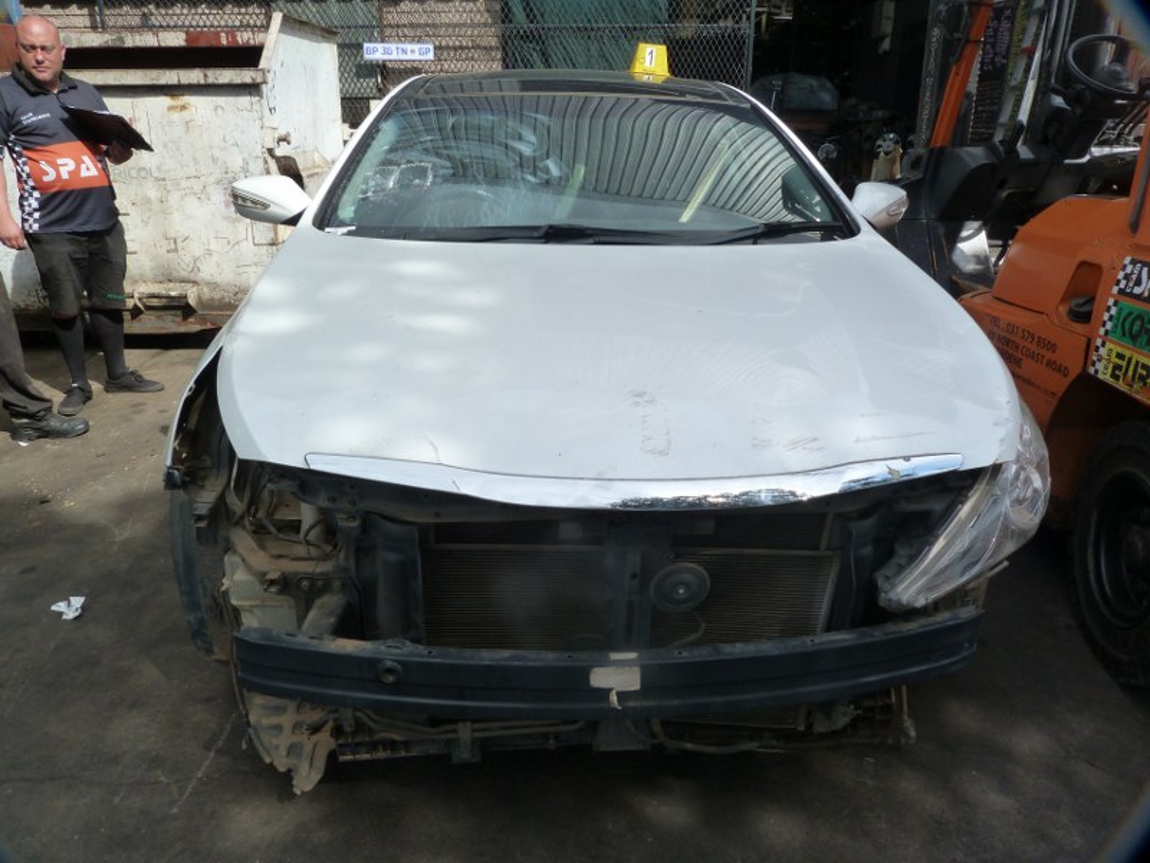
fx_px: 831
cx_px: 575
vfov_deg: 54.9
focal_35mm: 25
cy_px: 432
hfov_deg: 69.4
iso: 125
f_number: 5.6
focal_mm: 4.5
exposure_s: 1/250
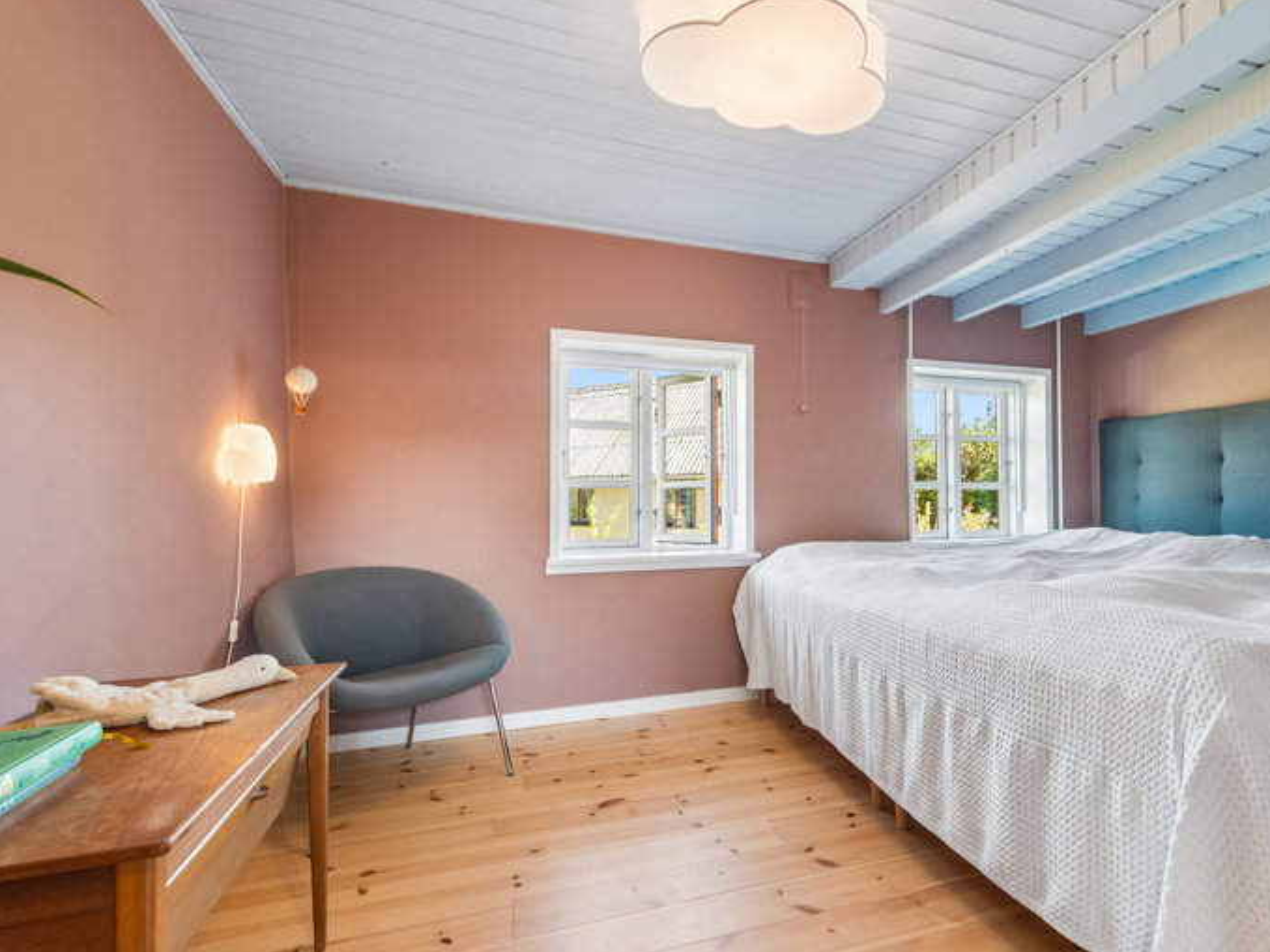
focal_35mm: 17
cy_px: 493
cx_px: 714
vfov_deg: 74.7
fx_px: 624
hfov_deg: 90.6
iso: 200
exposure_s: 1/2.5
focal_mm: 15
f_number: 10
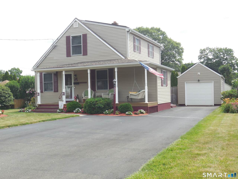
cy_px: 90
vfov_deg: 32.9
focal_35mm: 44
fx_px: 303
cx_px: 119
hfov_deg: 42.9
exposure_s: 1/320
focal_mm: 7.8
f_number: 4.5
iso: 125
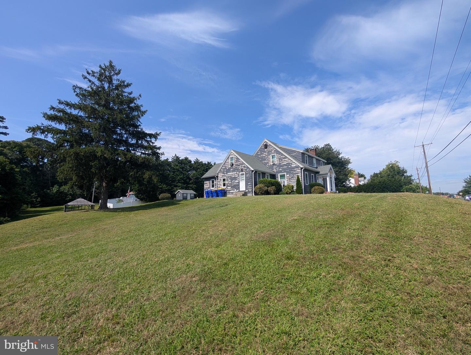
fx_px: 163
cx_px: 236
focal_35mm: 12
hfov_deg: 110.5
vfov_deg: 94.6
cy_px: 178
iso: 55
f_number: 1.7
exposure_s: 1/2924
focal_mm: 2.02
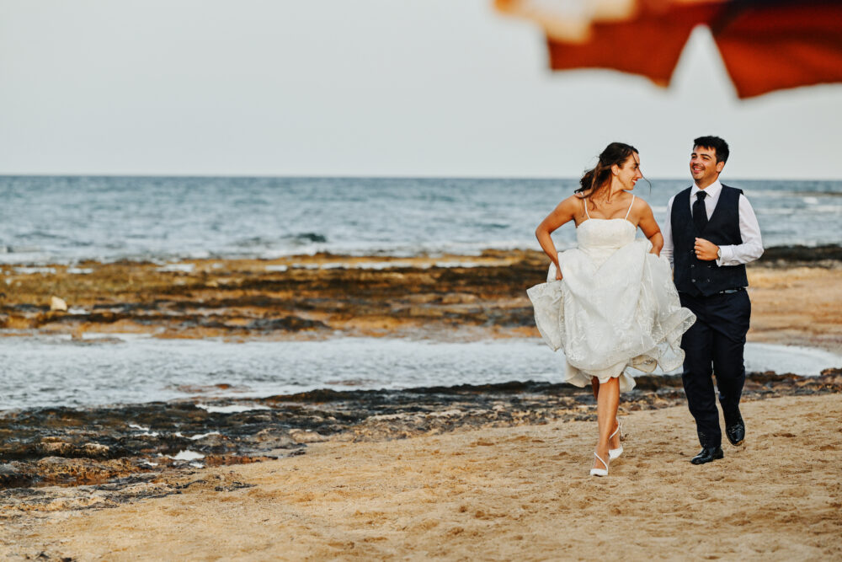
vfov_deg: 9.5
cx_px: 421
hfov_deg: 14.2
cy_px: 281
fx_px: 3392
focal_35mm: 145
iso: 800
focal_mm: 145
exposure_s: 1/2000
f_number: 4.5
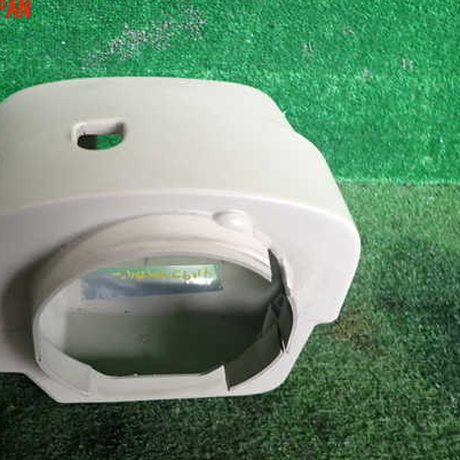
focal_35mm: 33
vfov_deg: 49.7
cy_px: 253
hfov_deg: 49.1
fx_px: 496
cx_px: 166
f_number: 2
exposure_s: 1/125
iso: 250
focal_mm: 4.5
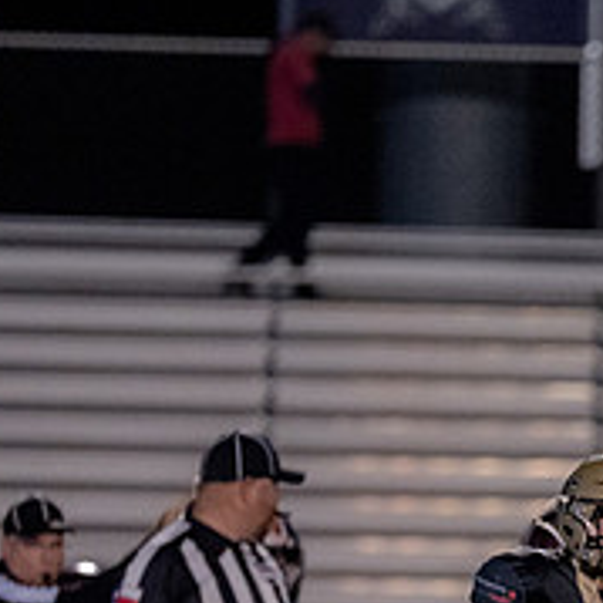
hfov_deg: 2.5
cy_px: 705
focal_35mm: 691
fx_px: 13618
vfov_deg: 2.5
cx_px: 912
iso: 5000
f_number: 2.8
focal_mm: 200
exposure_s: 1/1250
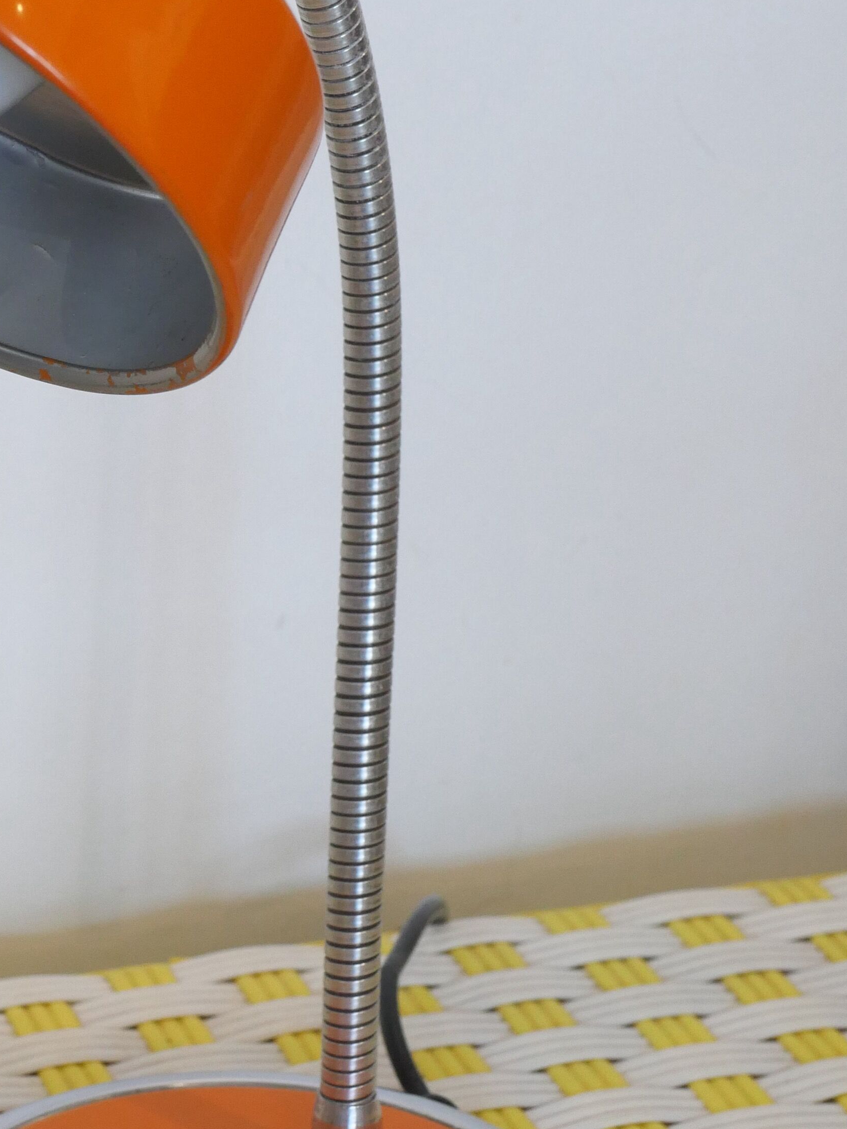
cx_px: 111
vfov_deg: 17.0
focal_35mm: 116
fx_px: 3784
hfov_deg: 12.7
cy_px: 480
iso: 1000
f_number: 5
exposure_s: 1/60
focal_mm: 25
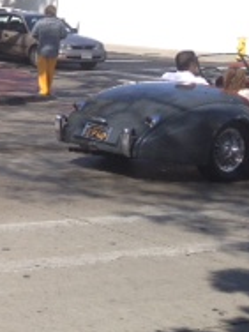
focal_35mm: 119
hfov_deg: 10.9
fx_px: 1141
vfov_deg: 16.3
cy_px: 21
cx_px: -311
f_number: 2.4
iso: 50
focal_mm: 4.28
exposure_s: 1/1104
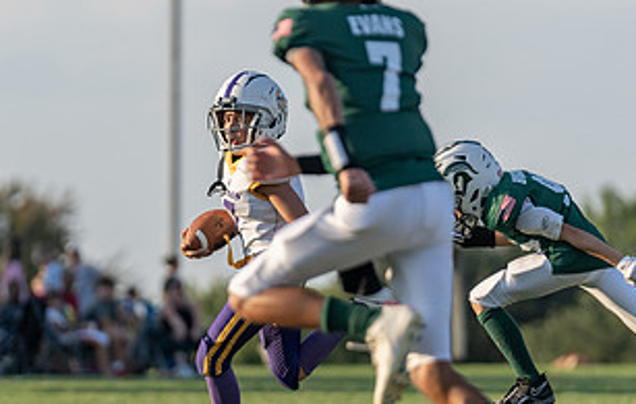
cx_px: 229
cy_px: 248
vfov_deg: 2.8
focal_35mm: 469
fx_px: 8167
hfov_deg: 4.5
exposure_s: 1/1600
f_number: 2.8
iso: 160
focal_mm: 200
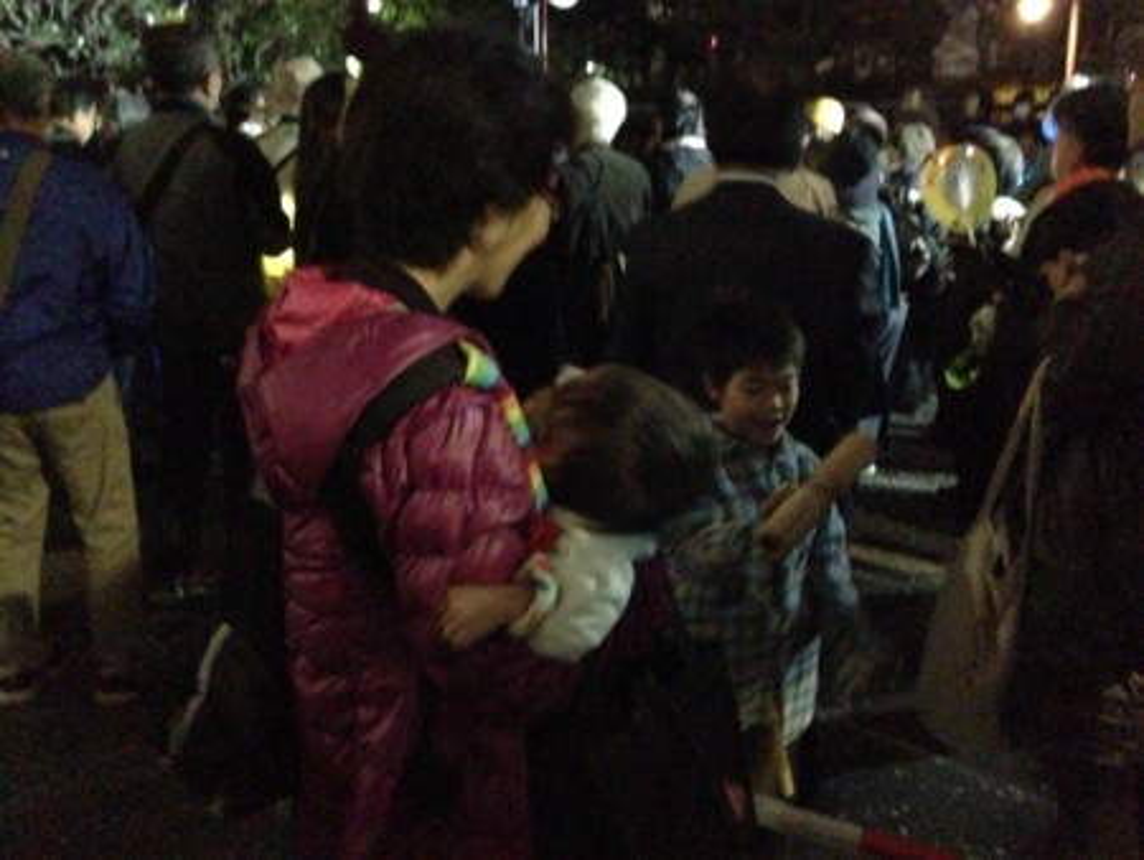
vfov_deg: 43.0
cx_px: 572
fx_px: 1091
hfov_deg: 55.3
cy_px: 430
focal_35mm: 33
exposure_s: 1/15
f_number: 2.4
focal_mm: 4.13
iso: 3200
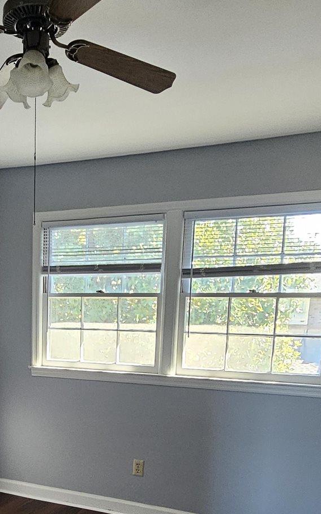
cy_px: 405
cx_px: 45
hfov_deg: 34.6
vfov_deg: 52.1
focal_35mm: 35
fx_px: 490
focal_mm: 2.2
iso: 400
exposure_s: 1/60
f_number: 2.2
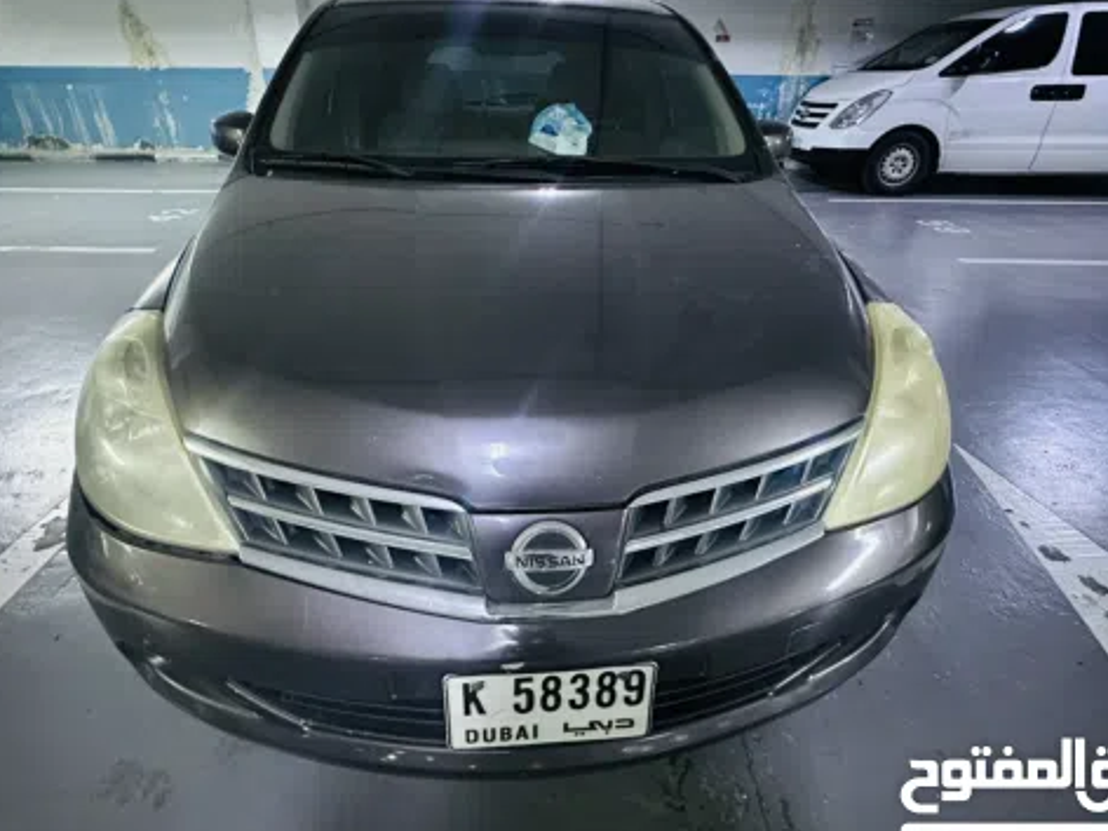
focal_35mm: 19
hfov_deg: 84.7
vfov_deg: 68.7
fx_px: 608
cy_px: 399
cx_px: 547
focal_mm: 2.22
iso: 1250
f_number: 2.2
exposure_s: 1/33
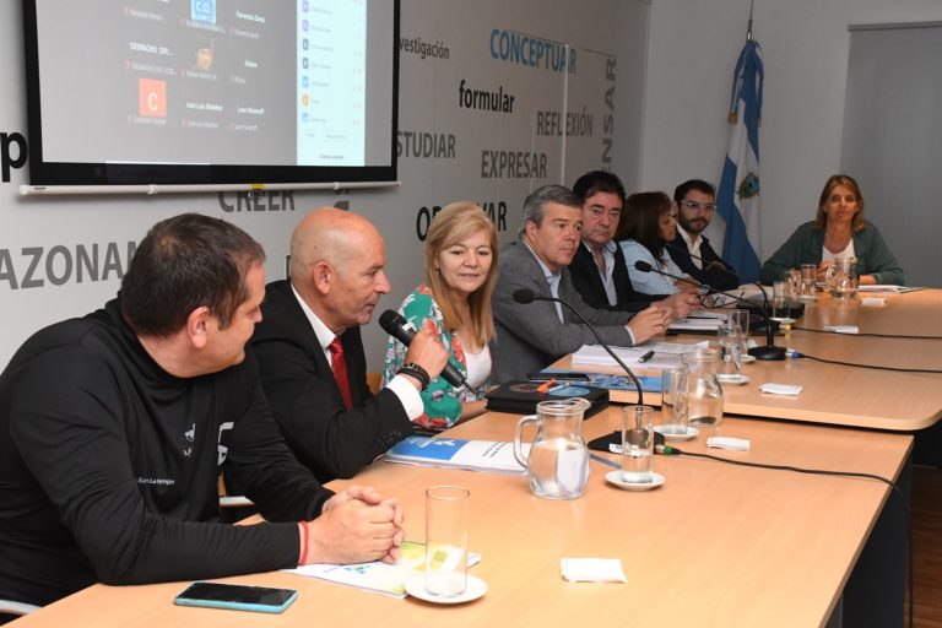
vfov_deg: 26.5
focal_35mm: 51
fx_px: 1334
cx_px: 471
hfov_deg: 38.9
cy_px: 314
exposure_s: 1/160
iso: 3200
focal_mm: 34
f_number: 8
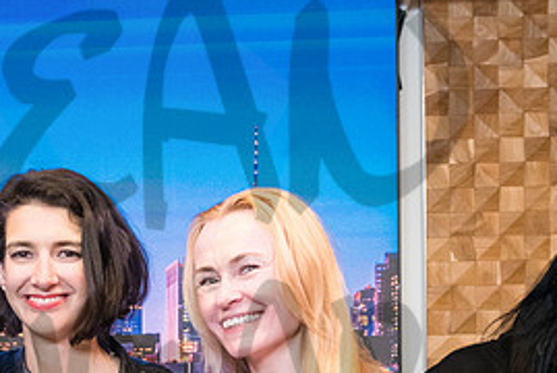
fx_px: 1301
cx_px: 58
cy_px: 414
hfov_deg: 23.5
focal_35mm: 84
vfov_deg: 15.8
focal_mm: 35
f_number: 4
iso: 5000
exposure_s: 1/320
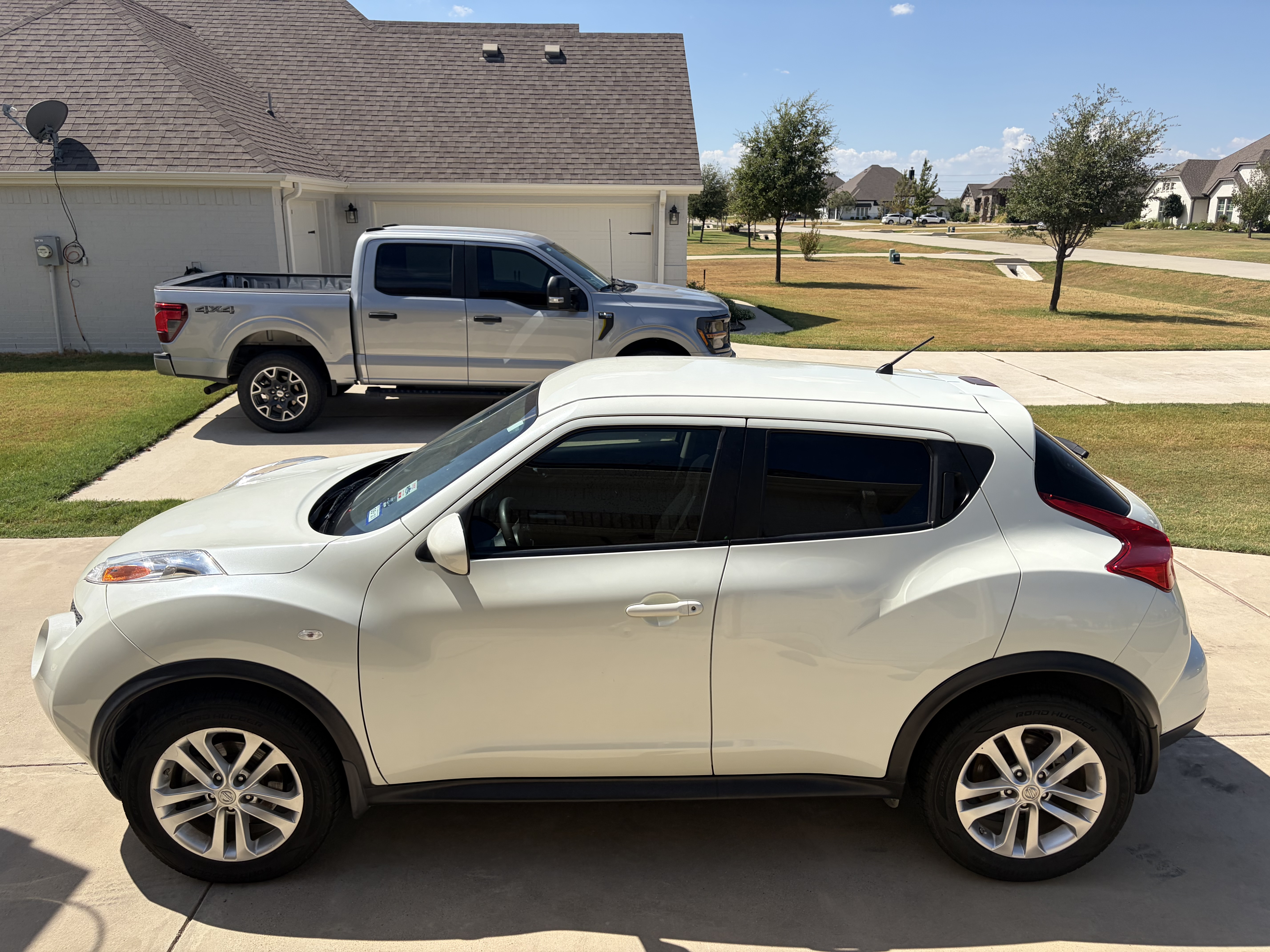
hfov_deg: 67.3
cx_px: 635
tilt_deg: -14.5
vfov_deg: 53.1
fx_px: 954
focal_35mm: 26
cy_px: 476
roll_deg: +0.0
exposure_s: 1/4950
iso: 50
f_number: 1.6
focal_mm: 5.96
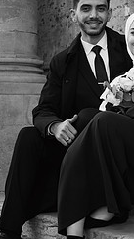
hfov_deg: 10.4
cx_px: 81
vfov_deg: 18.4
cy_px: 77
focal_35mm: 116
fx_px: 734
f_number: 2.8
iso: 200
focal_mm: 40
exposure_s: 1/640
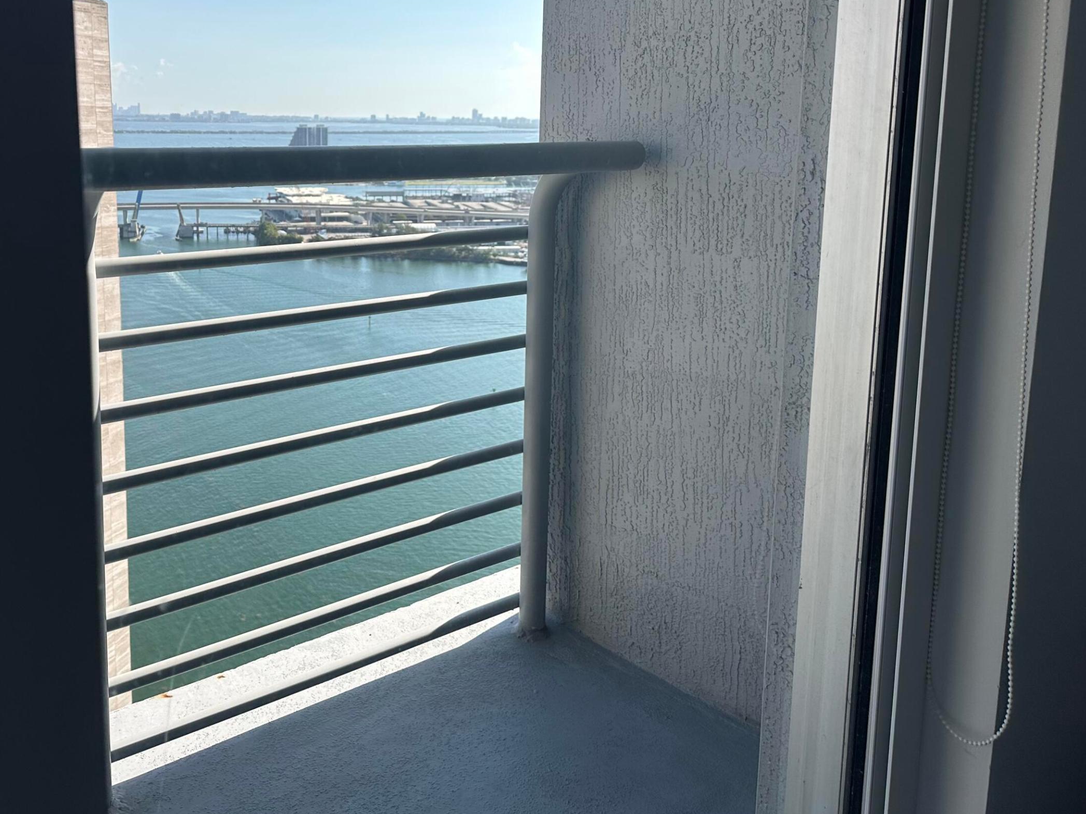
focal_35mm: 33
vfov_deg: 42.4
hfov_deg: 54.8
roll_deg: -0.1
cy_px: 274
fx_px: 1035
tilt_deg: -9.0
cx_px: 419
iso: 80
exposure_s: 1/2809
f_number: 1.78
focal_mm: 6.86
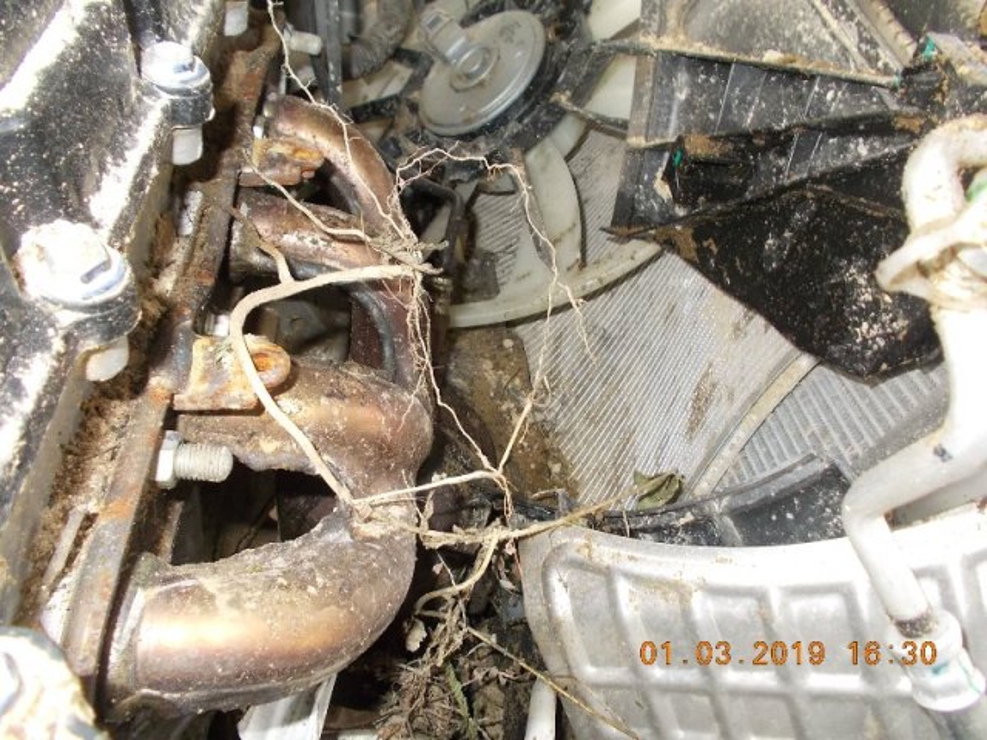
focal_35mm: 26
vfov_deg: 53.1
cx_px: 494
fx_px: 741
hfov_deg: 67.3
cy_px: 370
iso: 200
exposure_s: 1/25
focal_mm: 4.6
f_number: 3.2
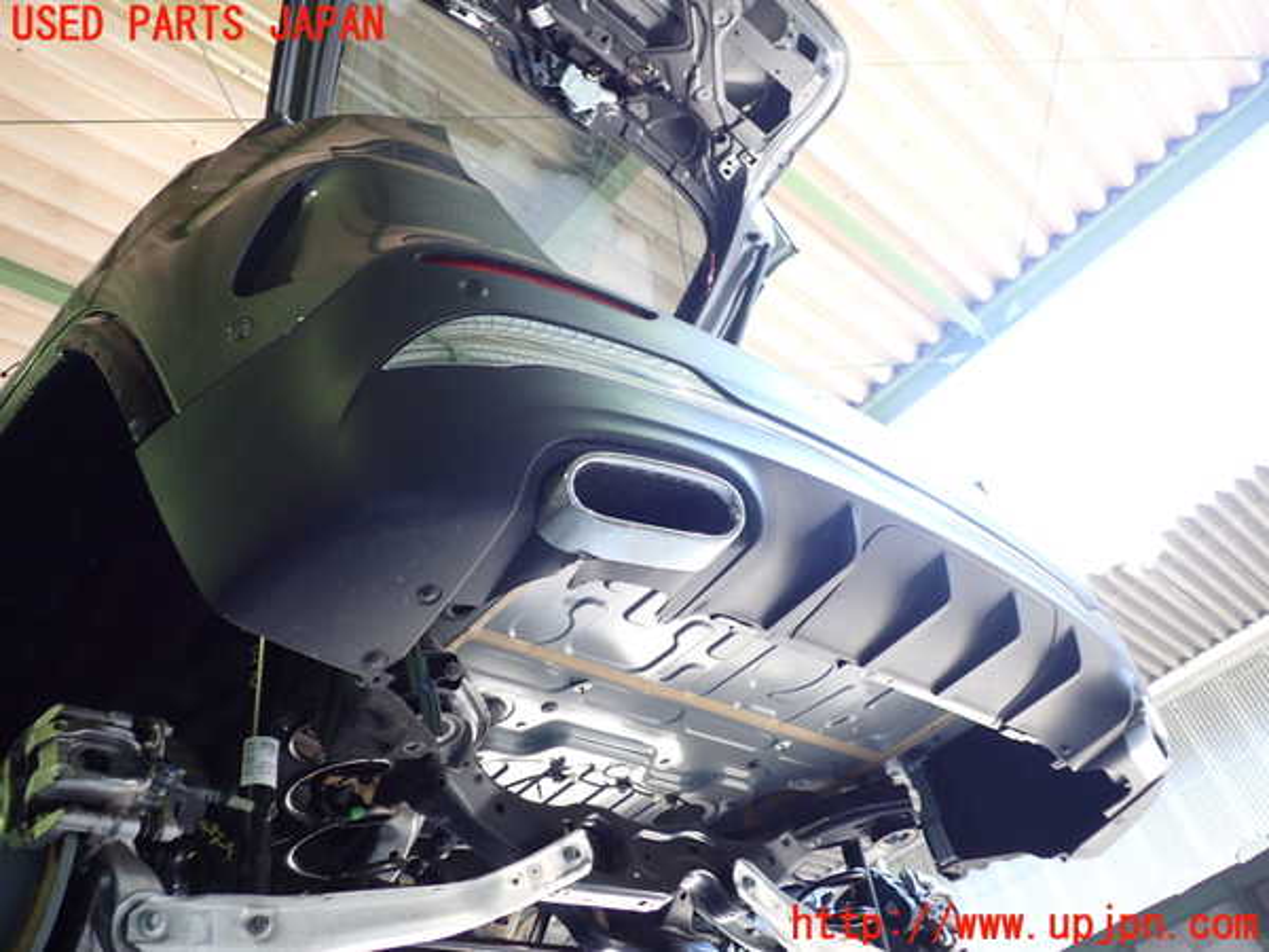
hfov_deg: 60.0
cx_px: 634
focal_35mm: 30
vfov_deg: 46.8
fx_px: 1100
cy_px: 476
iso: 200
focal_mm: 5.4
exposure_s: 1/30
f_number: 2.3
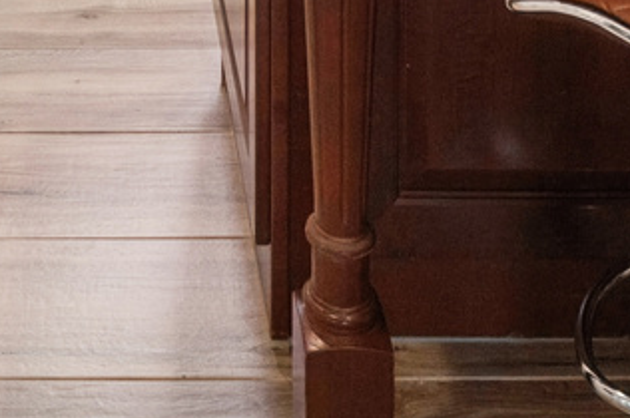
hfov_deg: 25.7
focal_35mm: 77
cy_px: -615
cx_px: 102
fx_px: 1346
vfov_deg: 13.0
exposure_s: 1/180
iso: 400
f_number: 8
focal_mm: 15
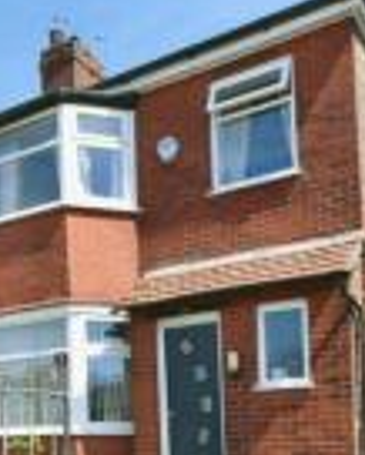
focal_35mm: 46
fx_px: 620
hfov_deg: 32.6
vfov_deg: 35.3
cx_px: 229
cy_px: 483
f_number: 10
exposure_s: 1/500
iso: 500
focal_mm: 14
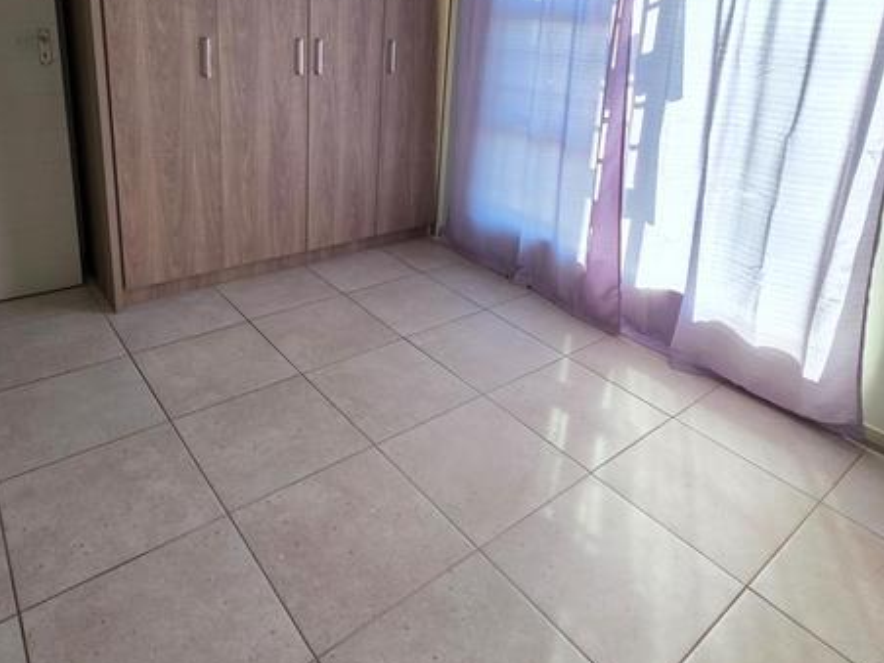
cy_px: 182
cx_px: 430
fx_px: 587
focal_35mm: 23
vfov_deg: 56.5
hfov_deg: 73.9
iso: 125
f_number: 1.9
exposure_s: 1/359
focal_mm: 2.2
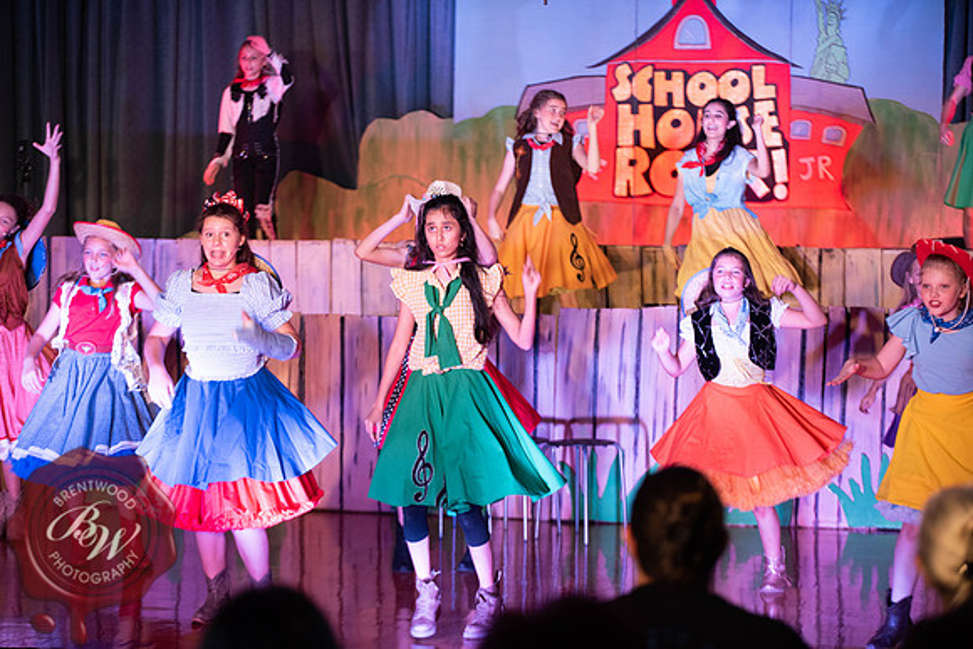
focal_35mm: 112
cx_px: 486
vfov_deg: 12.2
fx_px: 3028
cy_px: 324
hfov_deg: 18.3
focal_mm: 112
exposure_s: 1/125
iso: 720
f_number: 2.8
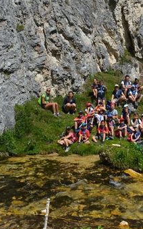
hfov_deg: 23.3
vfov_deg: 37.5
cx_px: 130
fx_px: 337
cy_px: 101
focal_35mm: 54
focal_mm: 20
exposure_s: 1/250
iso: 100
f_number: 8
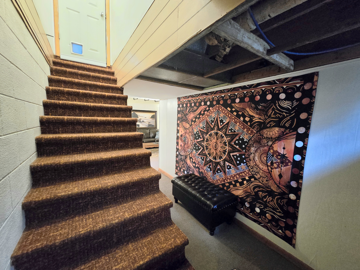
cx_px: 180
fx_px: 135
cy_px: 135
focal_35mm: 13
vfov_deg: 89.9
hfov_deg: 106.2
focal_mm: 2.2
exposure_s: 1/30
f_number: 2.2
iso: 1250
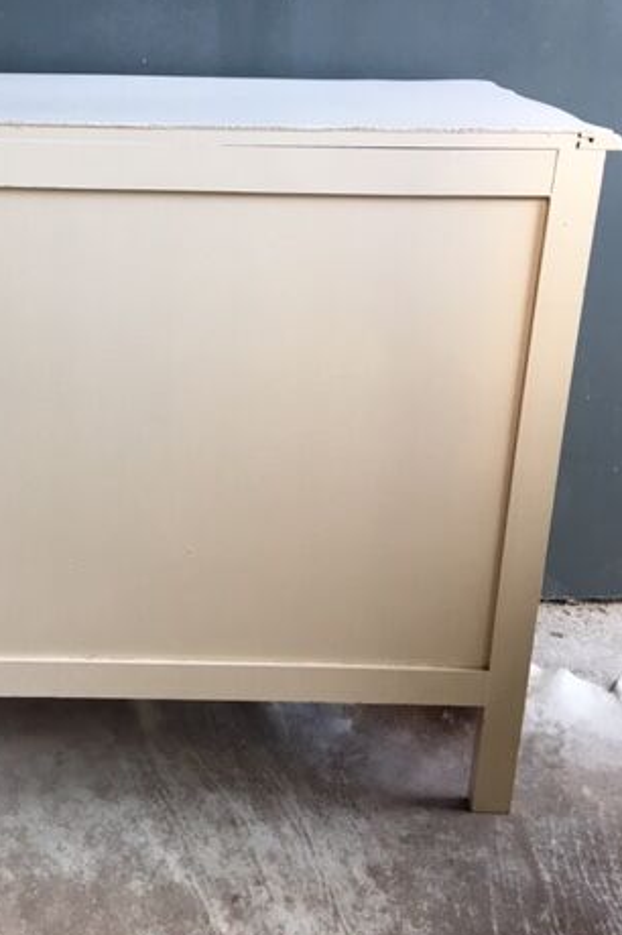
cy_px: 313
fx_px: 1090
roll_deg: -0.9
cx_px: 150
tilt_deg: -19.7
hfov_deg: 31.3
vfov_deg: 45.7
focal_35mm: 42
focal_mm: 4.15
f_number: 2.2
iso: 25
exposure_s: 1/33
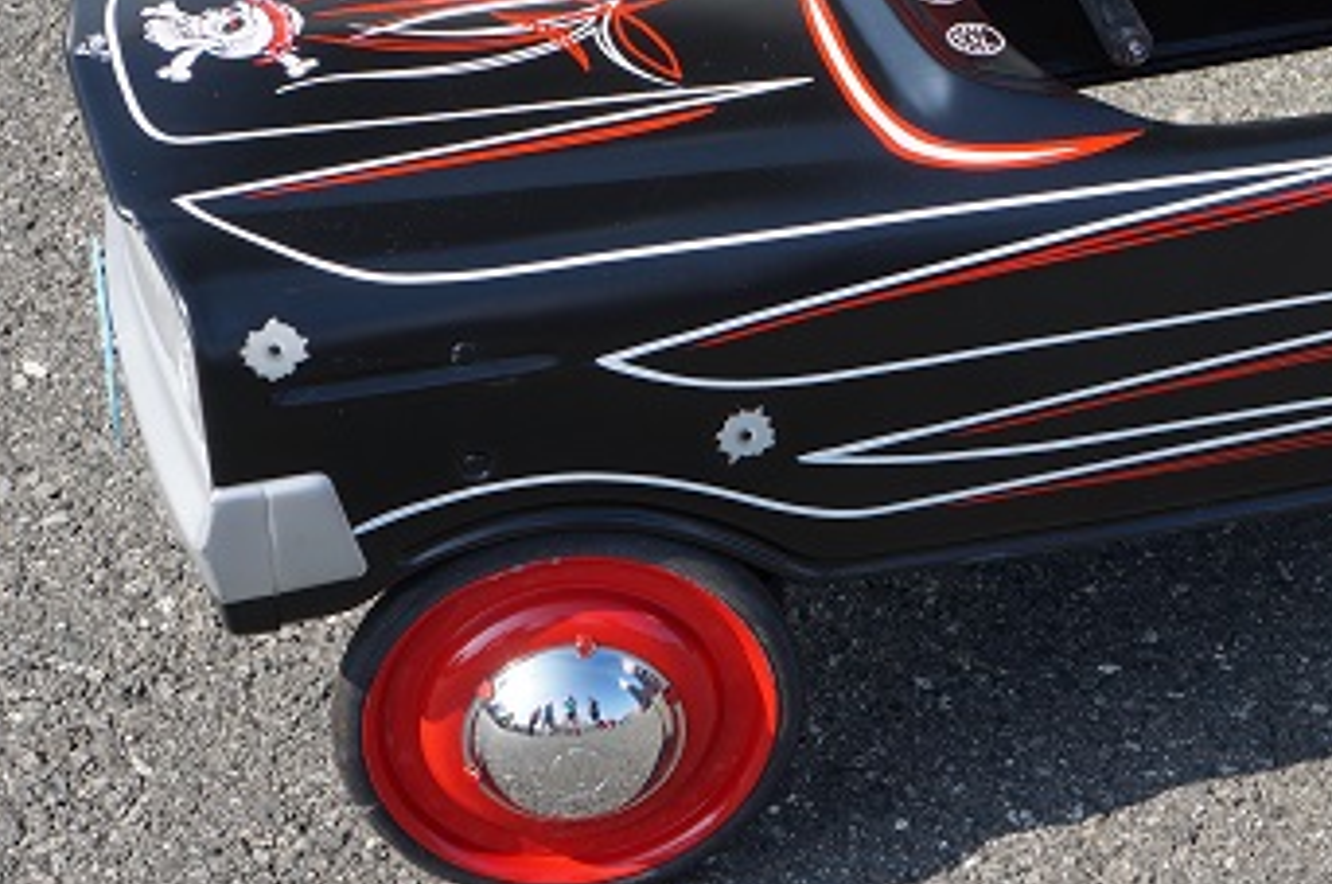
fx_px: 4360
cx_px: 1071
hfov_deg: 17.2
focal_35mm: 118
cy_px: 177
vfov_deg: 11.5
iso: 100
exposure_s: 1/160
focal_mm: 42
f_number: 8
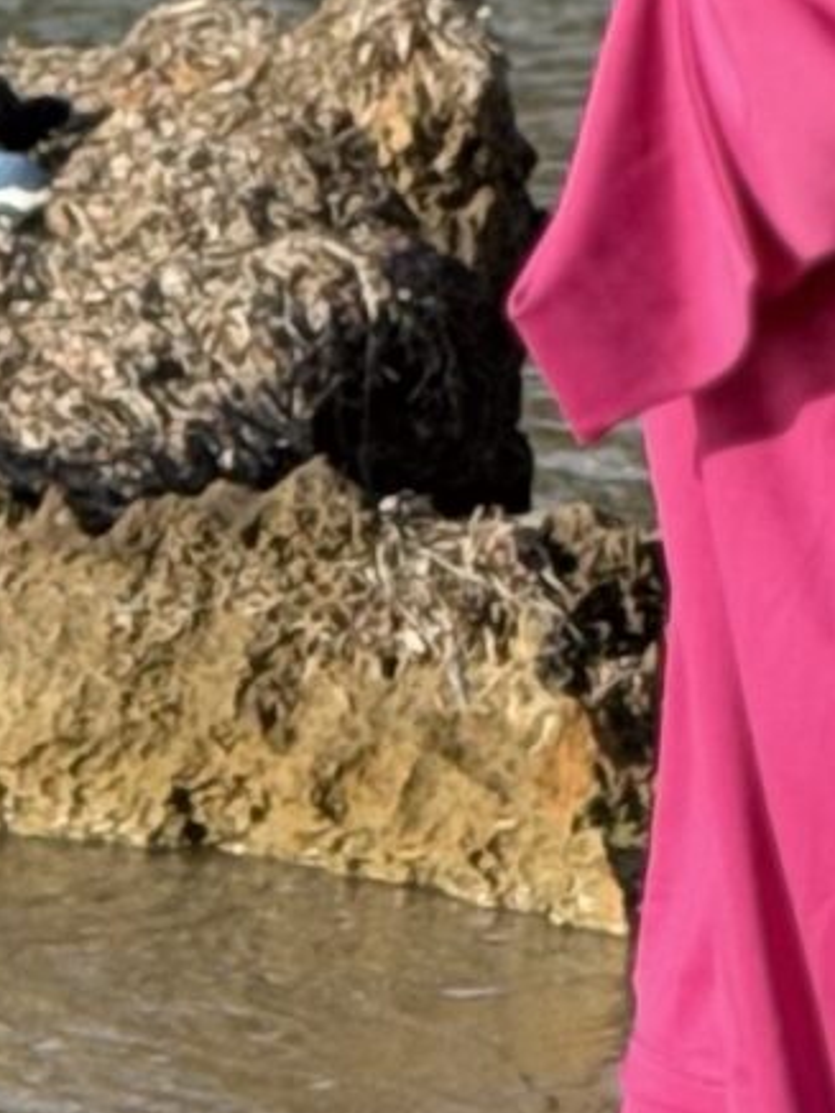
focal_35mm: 282
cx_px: 559
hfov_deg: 5.3
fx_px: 9070
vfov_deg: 7.0
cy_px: 745
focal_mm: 6.76
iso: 100
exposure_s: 1/4098
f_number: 1.78
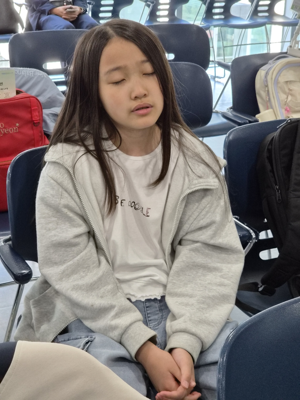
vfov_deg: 28.2
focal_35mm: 69
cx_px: 150
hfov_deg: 21.3
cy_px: 200
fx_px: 797
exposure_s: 1/120
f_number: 2.4
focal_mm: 7
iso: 200
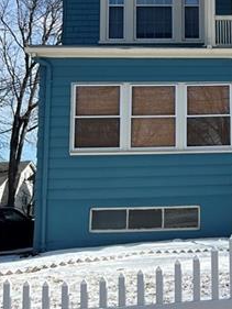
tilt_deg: +9.6
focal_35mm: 71
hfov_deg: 19.3
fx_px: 634
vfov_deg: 27.1
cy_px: 80
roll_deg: +1.8
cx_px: 292
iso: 50
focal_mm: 5.7
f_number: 1.5
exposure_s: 1/3571
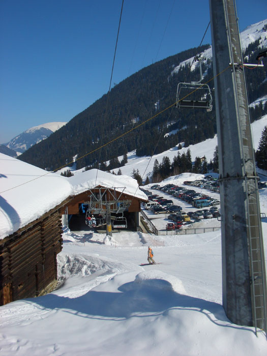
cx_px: 134
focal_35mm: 35
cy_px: 178
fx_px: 360
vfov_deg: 52.6
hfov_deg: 40.7
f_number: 4.3
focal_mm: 5.8
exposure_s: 1/1250
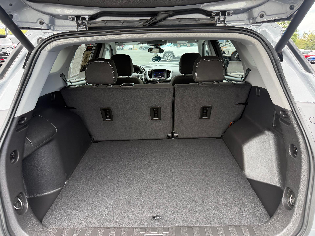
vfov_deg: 56.8
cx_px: 158
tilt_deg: -21.6
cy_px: 118
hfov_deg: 71.6
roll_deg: -2.1
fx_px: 218
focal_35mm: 24
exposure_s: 1/220
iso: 160
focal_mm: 6.76
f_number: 1.78
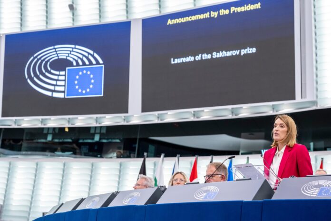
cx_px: 166
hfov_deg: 28.8
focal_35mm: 70
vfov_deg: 19.5
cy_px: 110
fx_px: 644
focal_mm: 70
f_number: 4.5
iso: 2500
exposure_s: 1/250
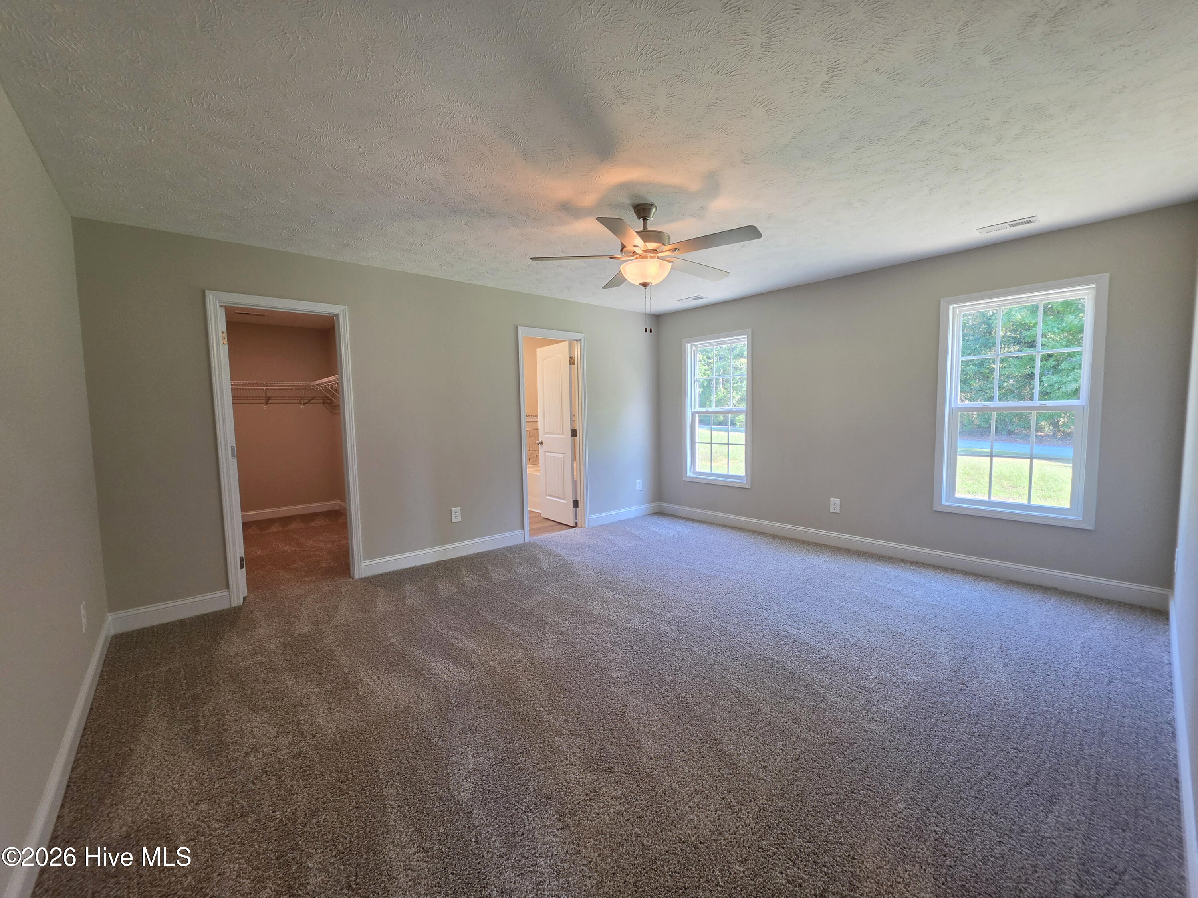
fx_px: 450
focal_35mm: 13
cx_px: 599
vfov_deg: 89.9
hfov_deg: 106.2
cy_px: 449
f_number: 1.9
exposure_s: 1/120
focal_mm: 2.2
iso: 160
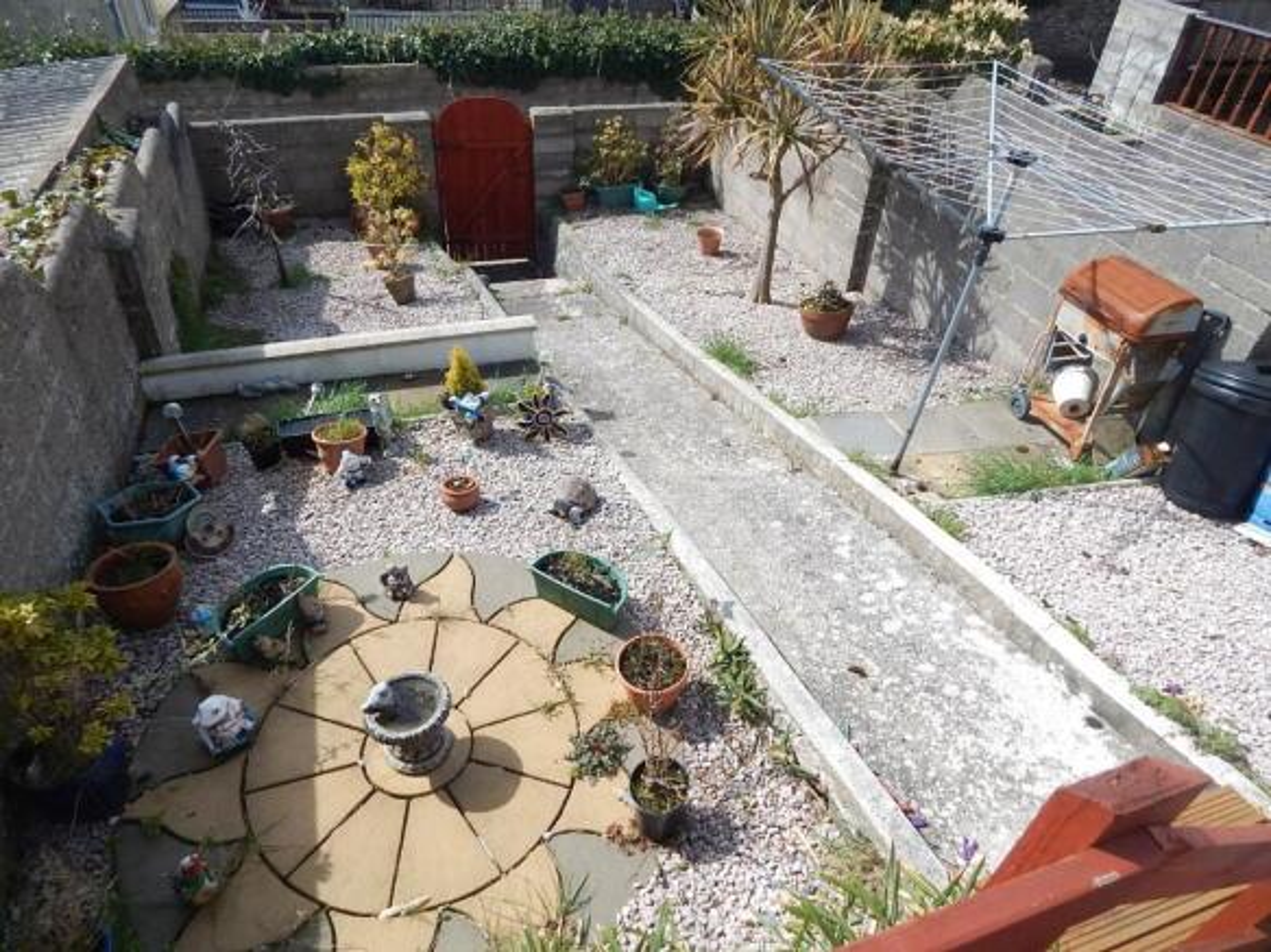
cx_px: 636
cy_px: 476
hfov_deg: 76.4
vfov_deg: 61.1
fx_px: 808
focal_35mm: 22
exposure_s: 1/1500
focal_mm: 4
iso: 125
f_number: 3
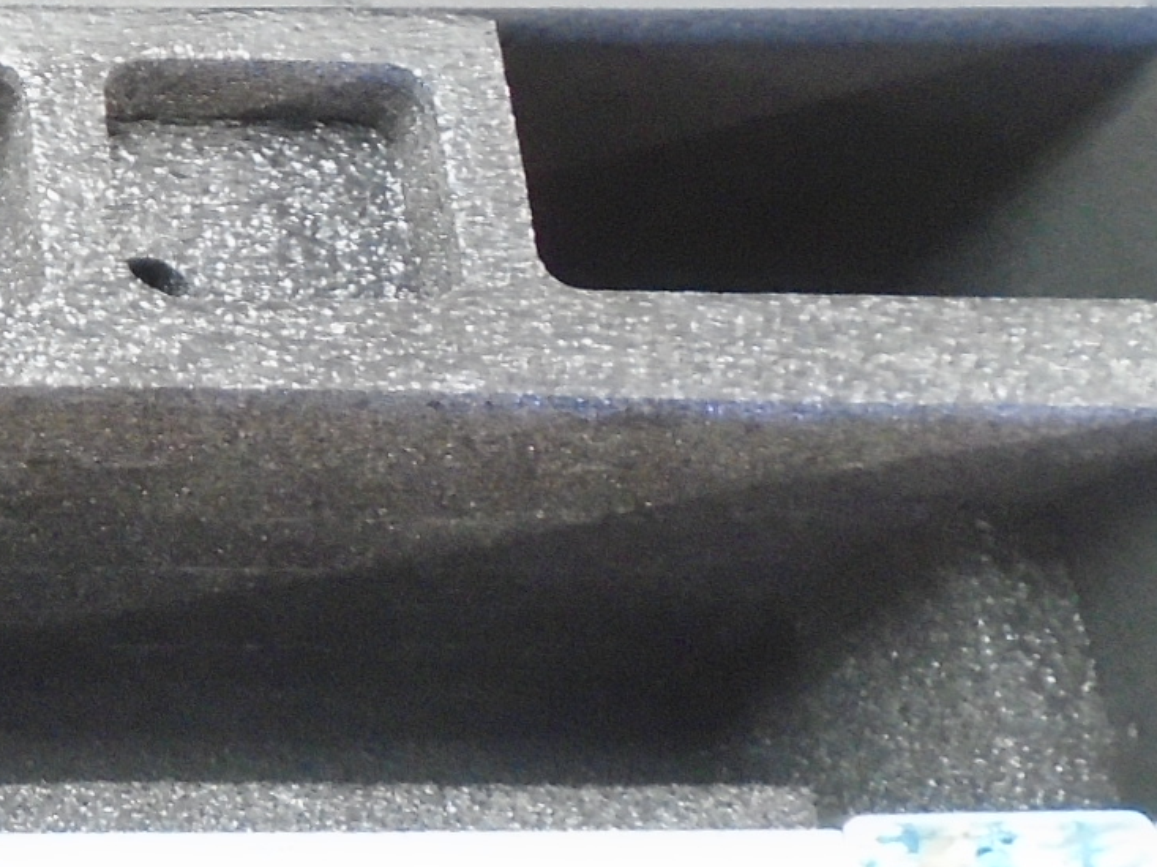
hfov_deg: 19.0
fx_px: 3073
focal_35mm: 92
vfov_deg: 15.6
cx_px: -527
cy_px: -93
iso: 400
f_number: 3.2
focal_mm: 4.6
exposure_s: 1/8
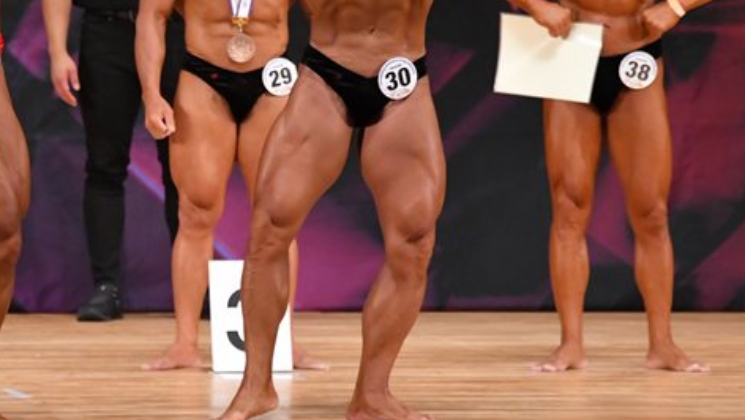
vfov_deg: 2.8
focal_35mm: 438
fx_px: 8656
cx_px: 162
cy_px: 66
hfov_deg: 4.9
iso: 5000
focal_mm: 170
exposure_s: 1/400
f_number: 5.6
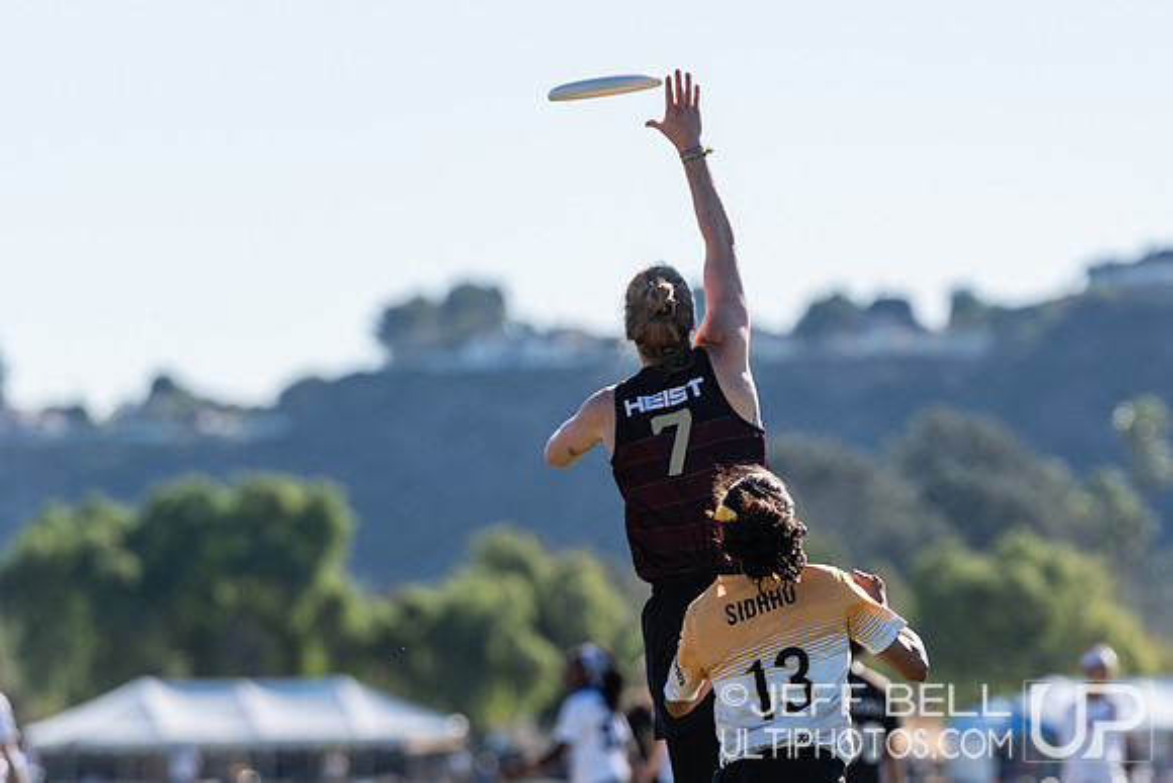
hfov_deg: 5.2
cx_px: 780
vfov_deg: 3.4
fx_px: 13004
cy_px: 521
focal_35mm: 399
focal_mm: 200
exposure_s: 1/2500
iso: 200
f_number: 4
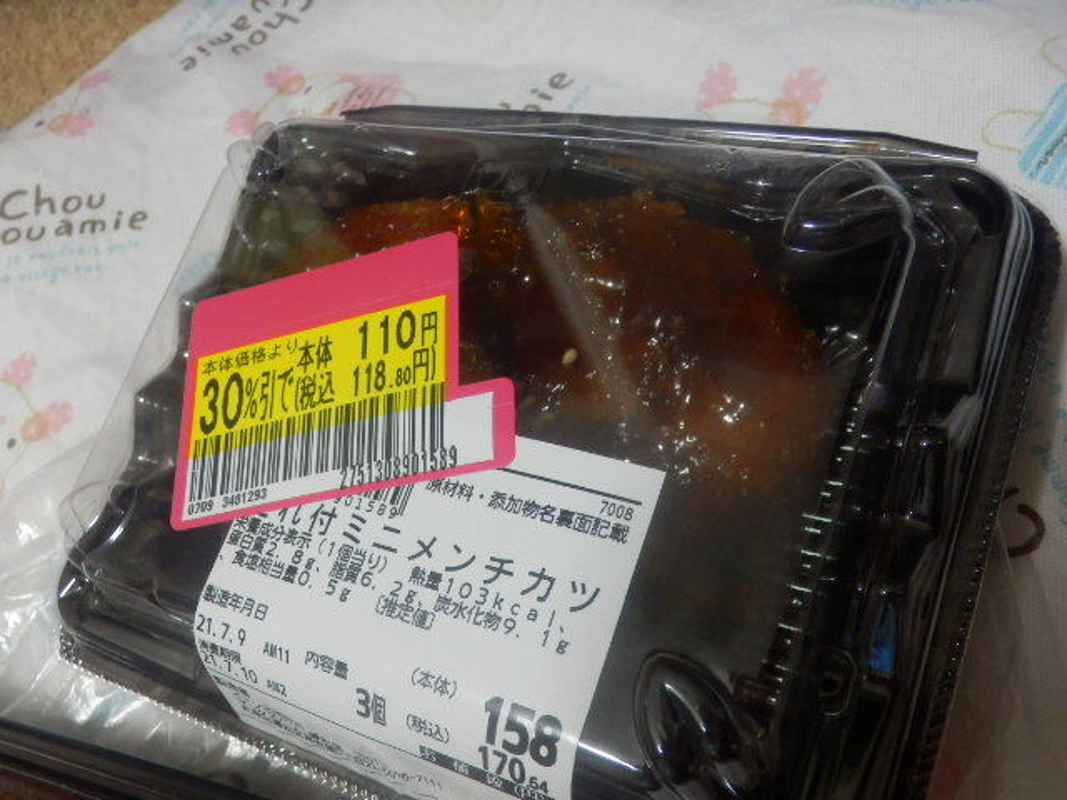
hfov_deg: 55.4
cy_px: 400
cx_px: 534
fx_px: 1017
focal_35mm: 33
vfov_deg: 42.9
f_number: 3.7
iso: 500
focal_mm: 5.9
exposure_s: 1/30
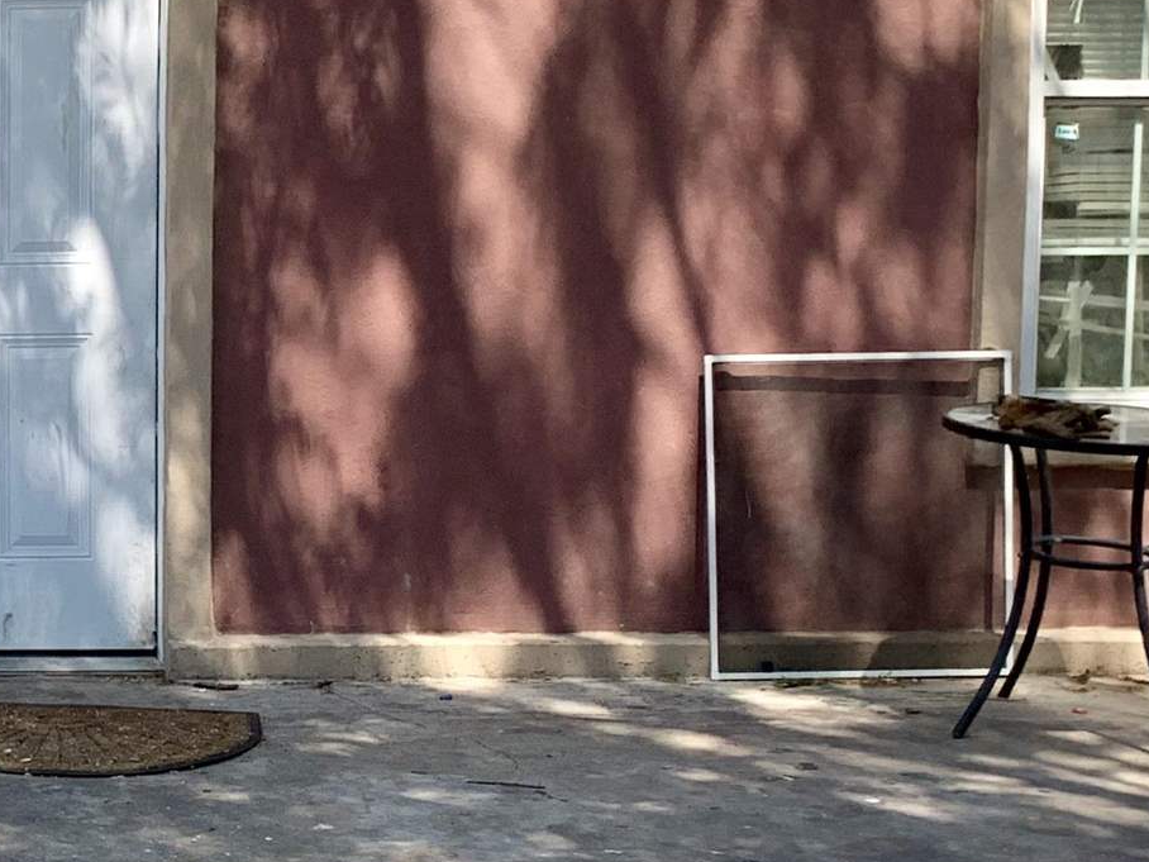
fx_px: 2921
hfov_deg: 19.8
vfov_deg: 16.8
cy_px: 349
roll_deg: +1.6
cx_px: -480
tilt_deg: -6.3
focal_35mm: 88
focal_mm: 4.25
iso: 25
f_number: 1.8
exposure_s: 1/1088
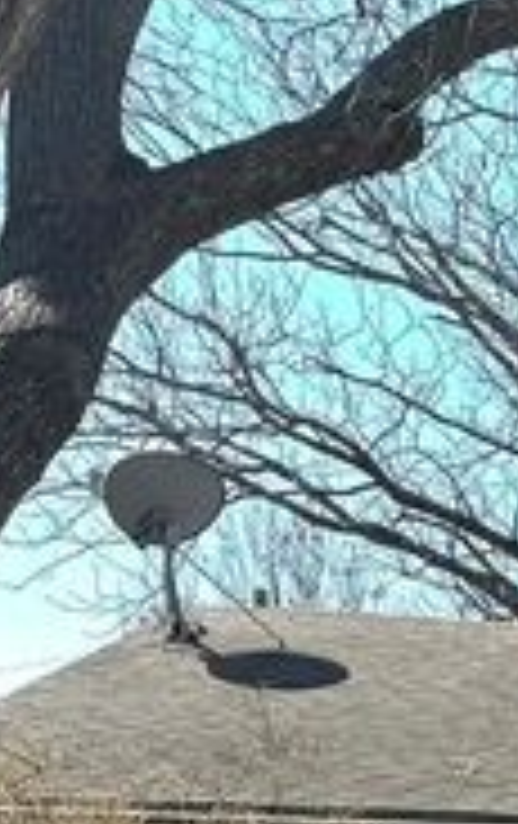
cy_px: 1063
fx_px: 3195
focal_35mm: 142
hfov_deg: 8.0
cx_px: 1522
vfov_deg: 14.1
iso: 80
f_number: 1.78
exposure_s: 1/2604
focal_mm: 6.76
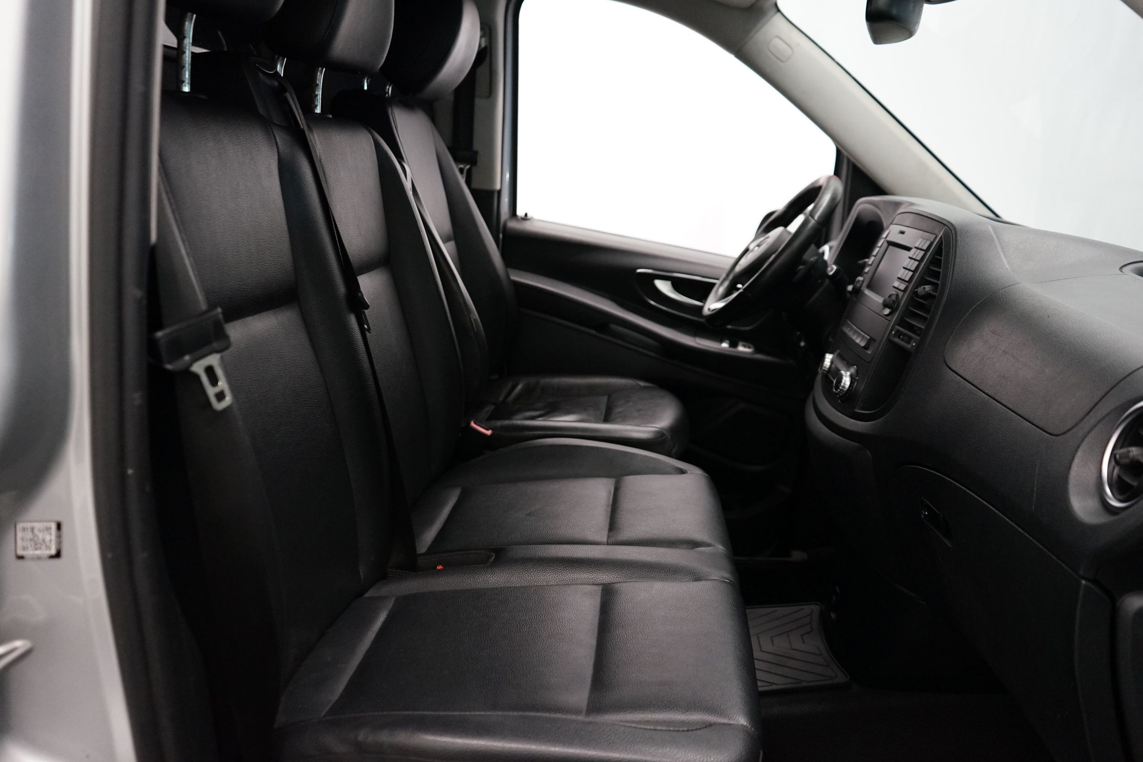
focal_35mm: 28
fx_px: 889
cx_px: 572
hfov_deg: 65.5
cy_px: 381
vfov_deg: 46.4
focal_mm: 28
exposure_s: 1/160
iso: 3200
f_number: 3.5
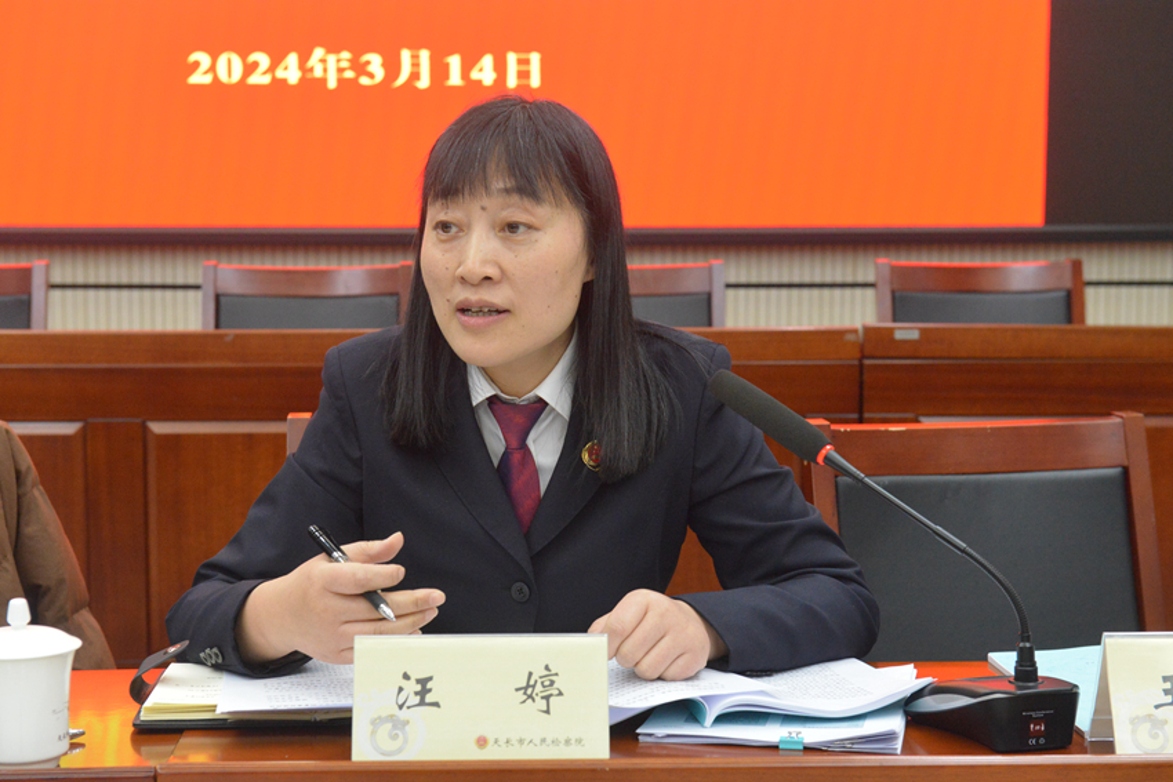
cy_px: 391
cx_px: 586
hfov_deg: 30.5
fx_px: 2151
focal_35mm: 66
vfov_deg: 20.6
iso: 6400
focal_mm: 66
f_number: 7.1
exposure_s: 1/200
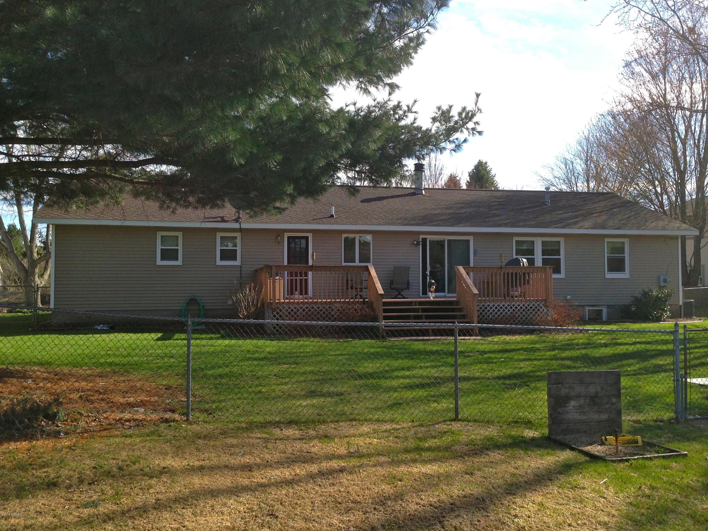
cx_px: 354
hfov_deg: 55.4
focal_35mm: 33
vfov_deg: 42.9
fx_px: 675
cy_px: 266
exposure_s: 1/763
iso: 50
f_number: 2.4
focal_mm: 4.12
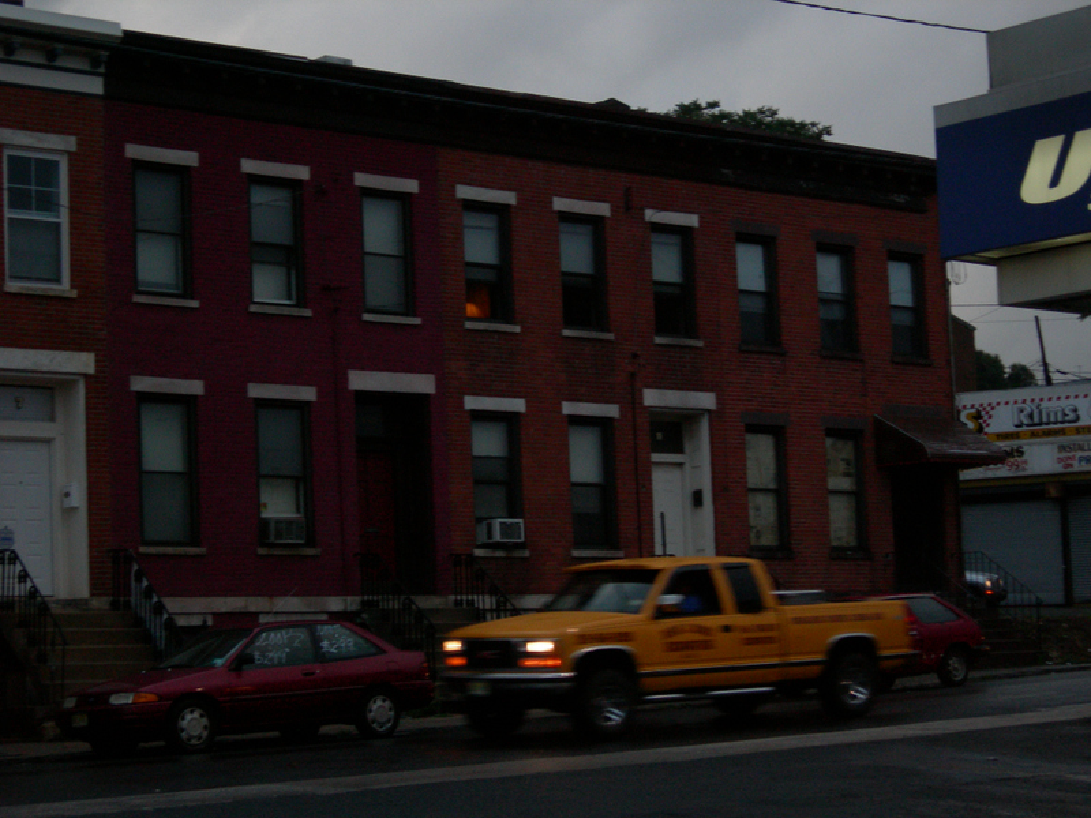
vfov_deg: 18.0
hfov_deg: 23.8
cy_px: 409
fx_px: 2584
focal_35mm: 82
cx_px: 546
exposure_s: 1/60
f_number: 4
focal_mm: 17
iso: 200
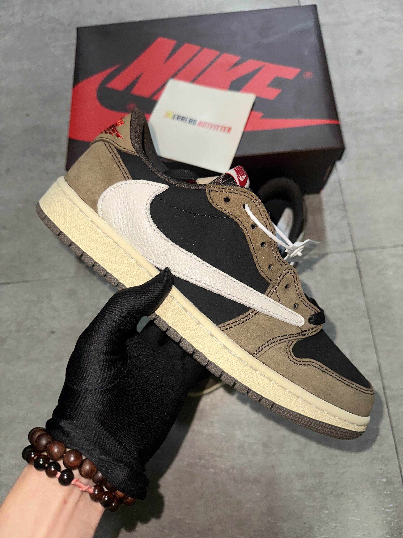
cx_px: 202
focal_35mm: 24
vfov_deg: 71.6
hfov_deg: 56.8
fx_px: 373
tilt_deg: -71.6
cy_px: 269
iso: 50
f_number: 1.78
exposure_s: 1/62
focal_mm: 6.86
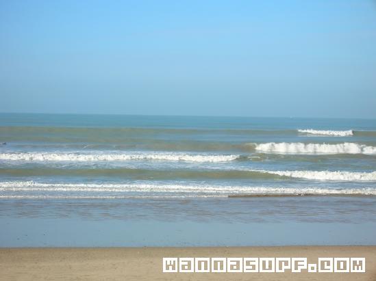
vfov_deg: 14.5
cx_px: 188
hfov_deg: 19.3
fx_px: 1107
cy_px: 140
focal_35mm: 102
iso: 50
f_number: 8.2
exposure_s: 1/120
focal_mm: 17.1
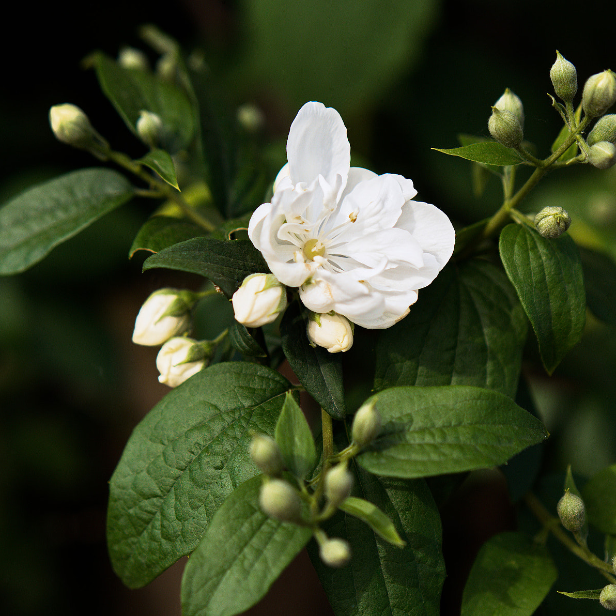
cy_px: 401
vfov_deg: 17.0
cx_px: 309
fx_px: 2054
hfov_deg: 17.1
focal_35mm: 102
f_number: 2
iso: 125
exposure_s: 1/640
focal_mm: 43
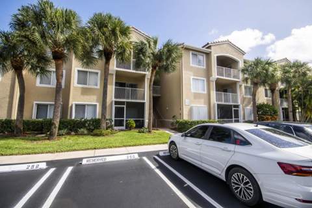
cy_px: 104
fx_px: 130
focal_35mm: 15
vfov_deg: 77.3
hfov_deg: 100.4
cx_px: 156
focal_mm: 10
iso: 100
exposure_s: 1/250
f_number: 8
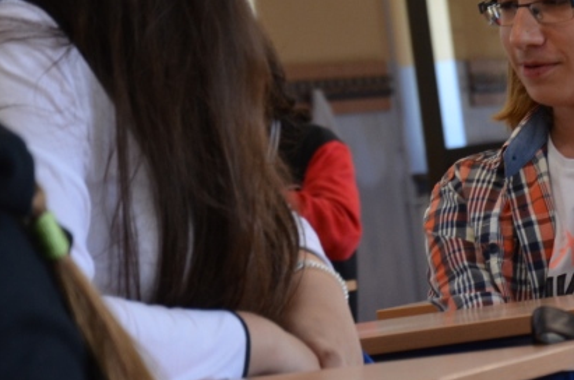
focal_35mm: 280
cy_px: 124
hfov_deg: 7.3
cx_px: 655
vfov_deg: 4.9
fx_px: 4458
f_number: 5.3
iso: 640
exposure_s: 1/60
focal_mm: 75
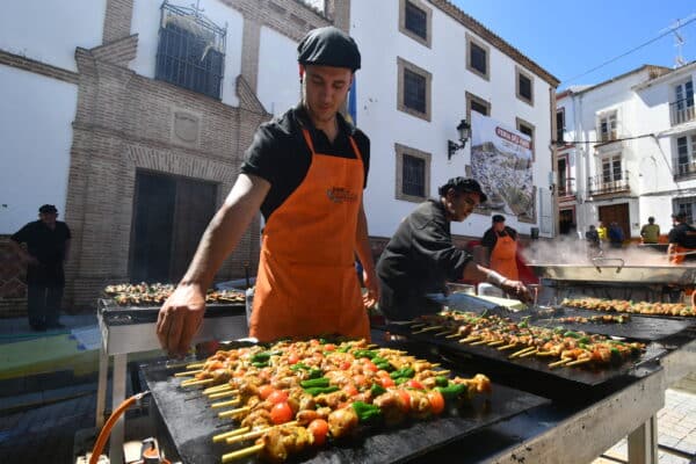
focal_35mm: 18
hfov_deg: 90.0
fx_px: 348
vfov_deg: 67.4
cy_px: 232
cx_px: 348
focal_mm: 12
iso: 110
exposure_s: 1/250
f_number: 8
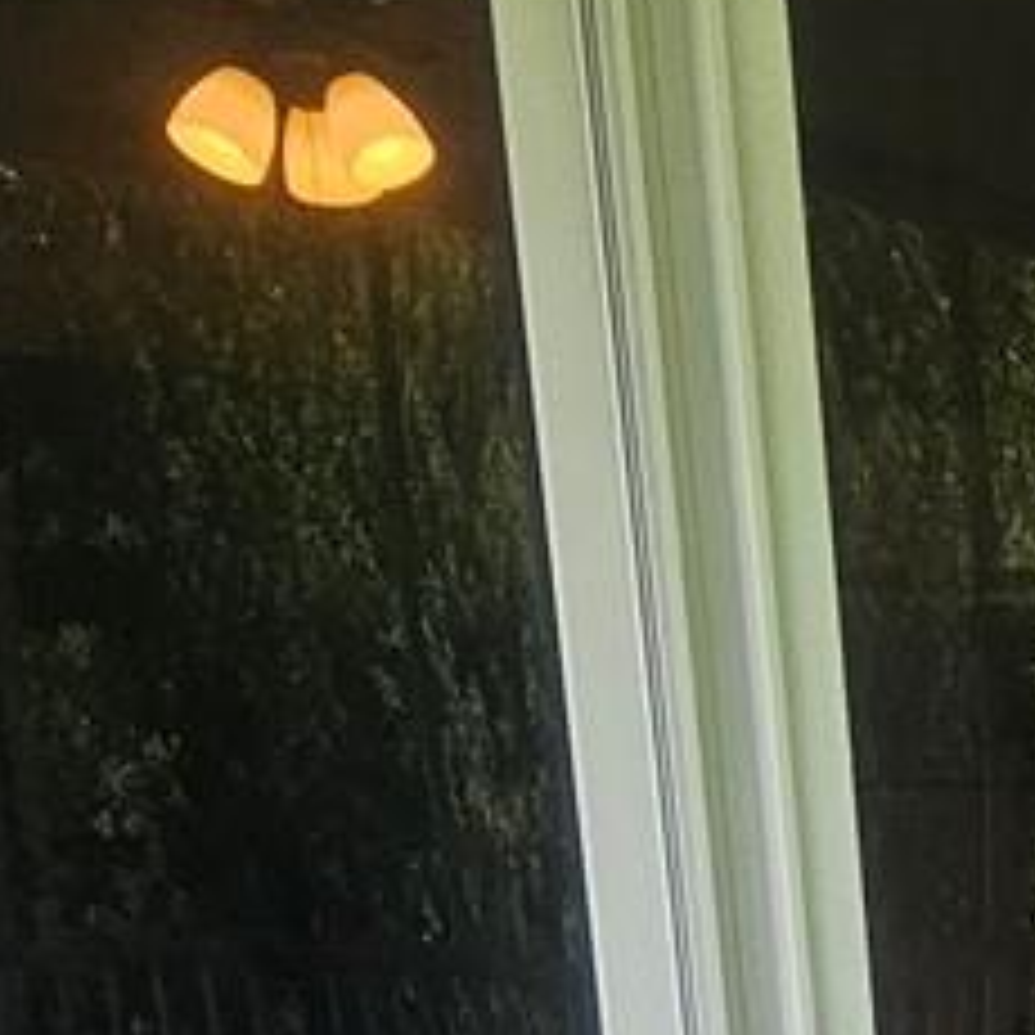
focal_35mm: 80
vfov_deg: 19.0
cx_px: 1966
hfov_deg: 17.0
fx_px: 2706
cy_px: 1552
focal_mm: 2.2
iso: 80
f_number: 2.2
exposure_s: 1/207
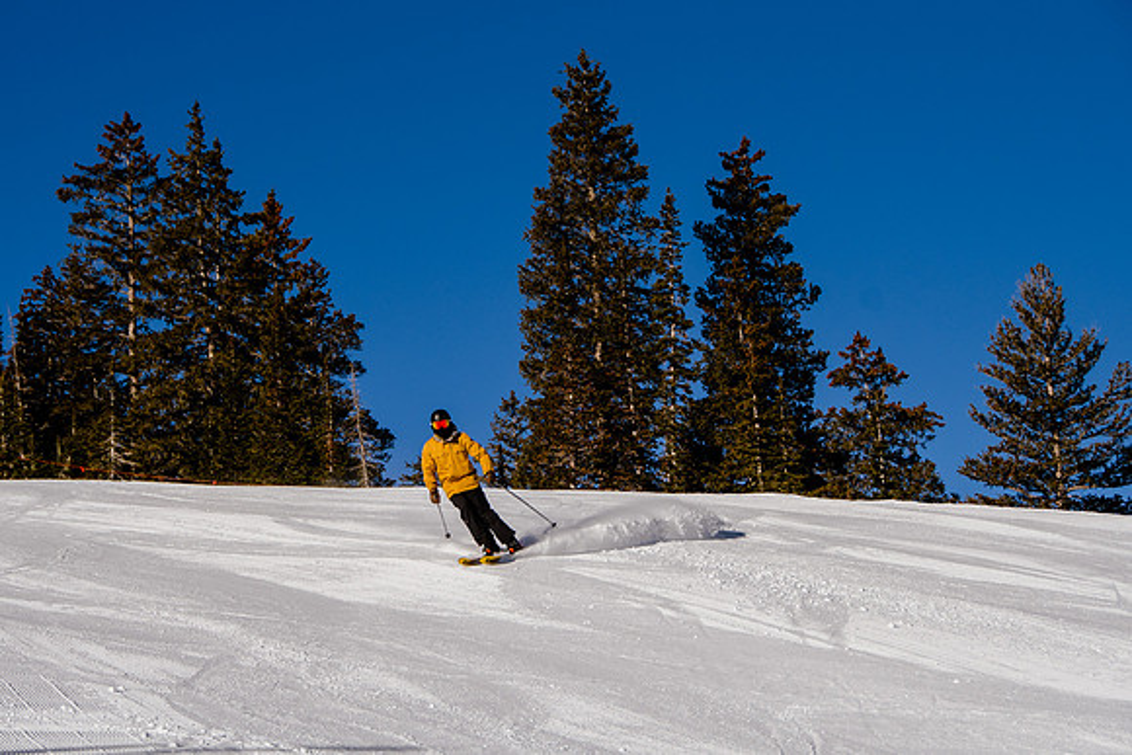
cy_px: 342
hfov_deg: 16.9
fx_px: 3820
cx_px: 528
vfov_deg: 11.3
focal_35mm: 121
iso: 160
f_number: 7.1
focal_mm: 70
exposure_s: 1/1600
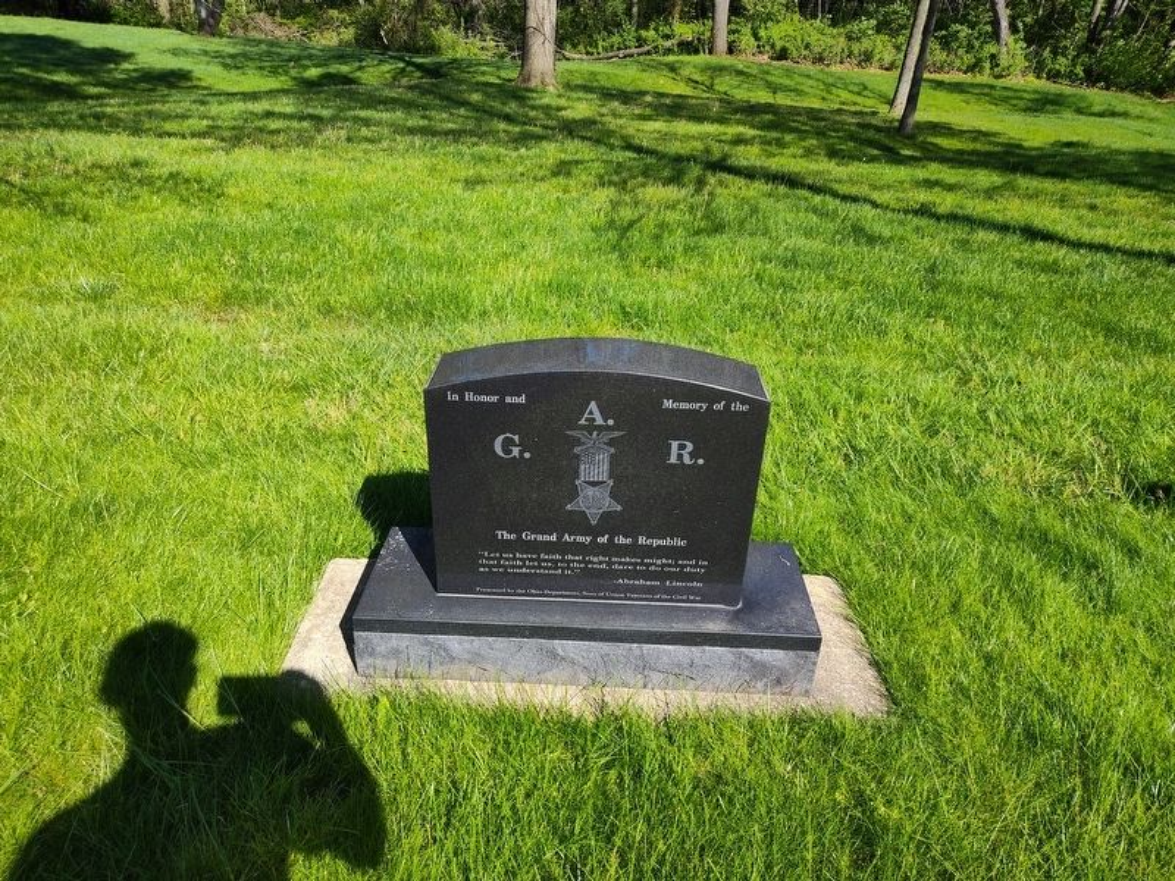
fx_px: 781
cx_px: 588
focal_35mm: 23
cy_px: 440
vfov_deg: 58.9
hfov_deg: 73.9
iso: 100
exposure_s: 1/603
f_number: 1.8
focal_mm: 5.56
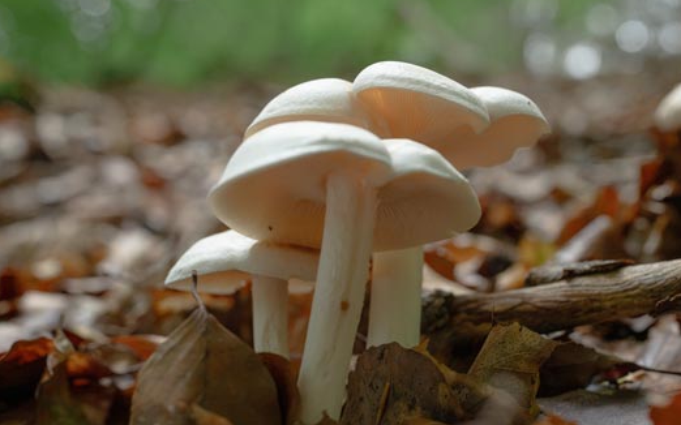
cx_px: 368
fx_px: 761
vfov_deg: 31.2
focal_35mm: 41
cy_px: 228
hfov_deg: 48.2
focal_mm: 35
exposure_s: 1/125
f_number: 5
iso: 1600
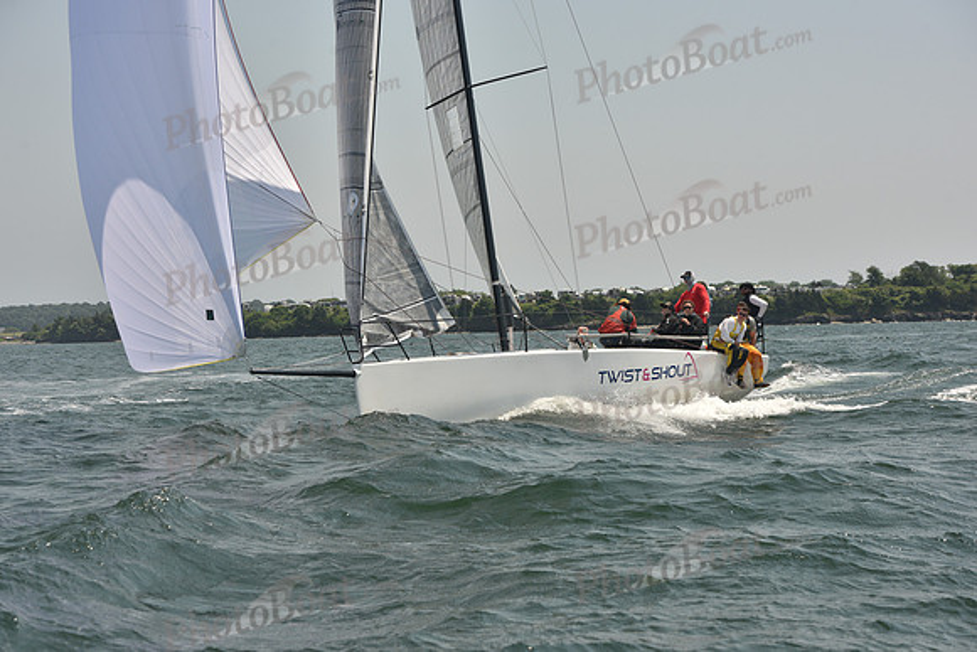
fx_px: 2226
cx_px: 488
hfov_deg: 24.8
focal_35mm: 82
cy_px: 326
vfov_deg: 16.7
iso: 250
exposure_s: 1/640
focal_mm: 82
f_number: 7.1
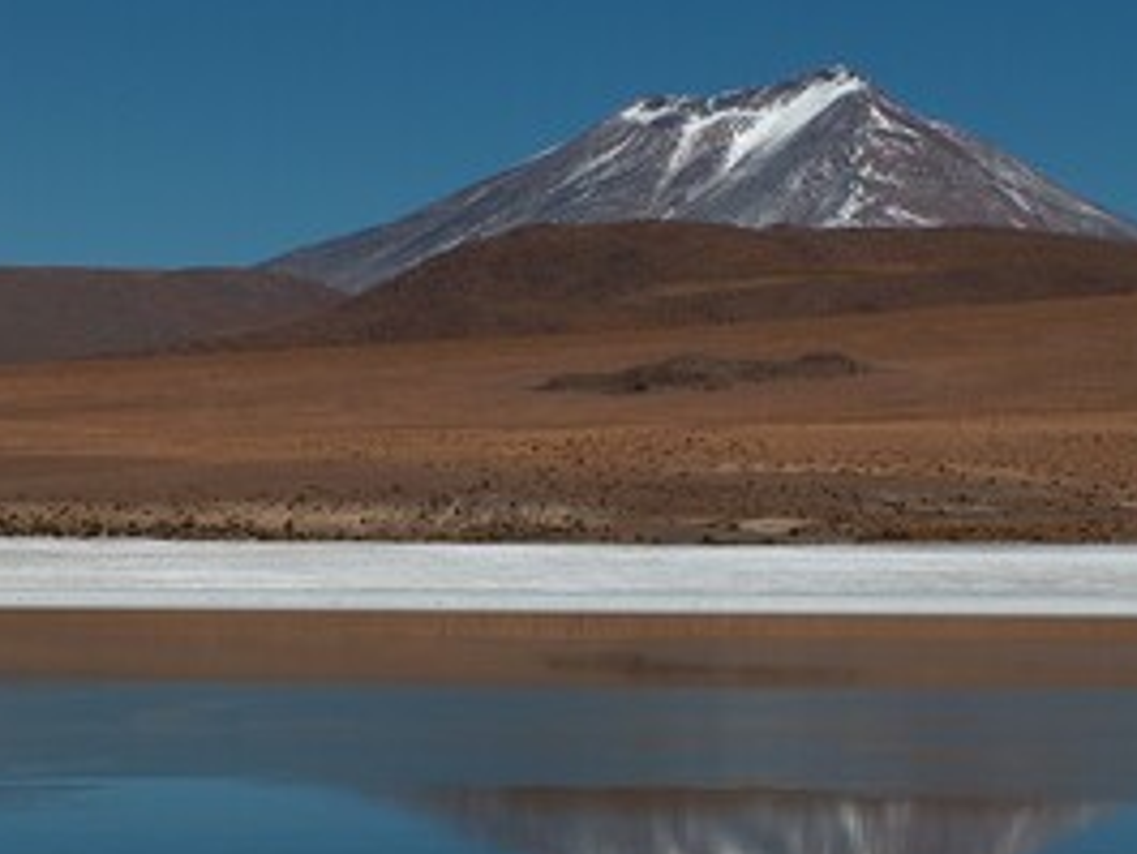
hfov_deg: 9.9
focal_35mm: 200
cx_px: 648
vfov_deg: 7.4
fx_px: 6572
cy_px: 575
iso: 100
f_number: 8.5
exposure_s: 1/324
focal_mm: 27.85
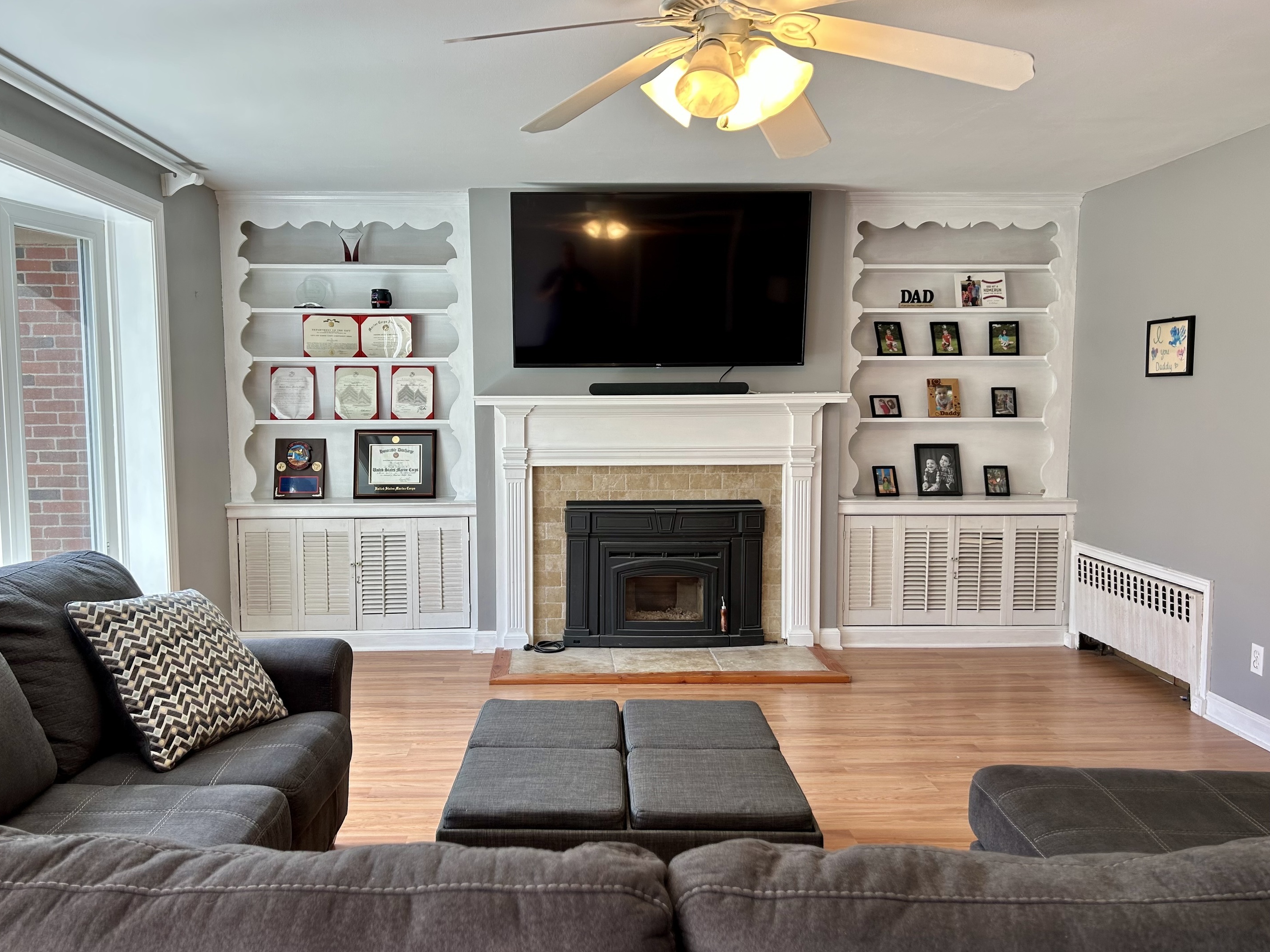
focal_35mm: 28
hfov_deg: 63.4
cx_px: 587
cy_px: 478
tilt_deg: -5.2
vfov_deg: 49.7
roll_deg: +0.8
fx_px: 1027
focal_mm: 5.7
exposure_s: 1/120
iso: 32
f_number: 1.5
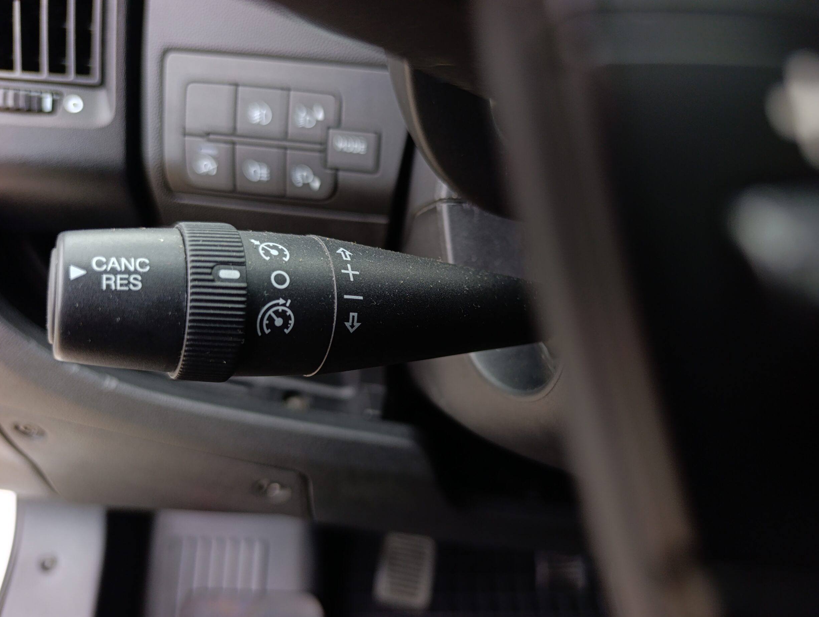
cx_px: 409
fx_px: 569
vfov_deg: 56.9
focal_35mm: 24
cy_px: 316
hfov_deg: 71.5
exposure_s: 1/100
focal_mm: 6.14
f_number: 1.6
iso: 320
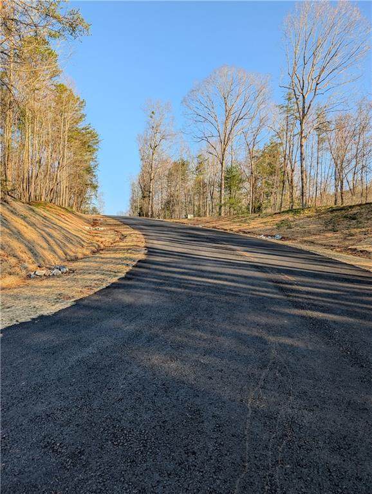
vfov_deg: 71.5
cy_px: 247
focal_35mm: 24
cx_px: 186
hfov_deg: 56.9
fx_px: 343
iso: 22
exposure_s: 1/542
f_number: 1.68
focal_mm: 6.9
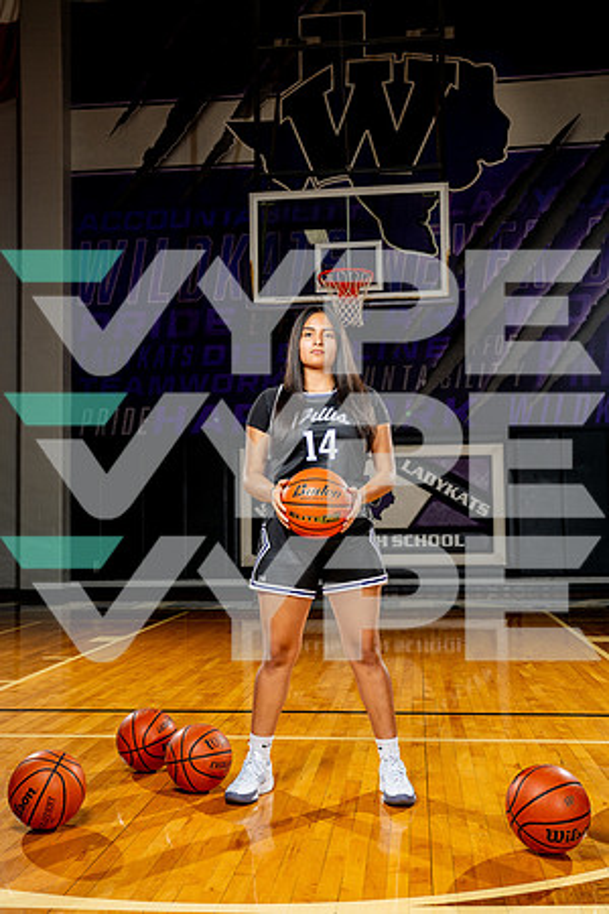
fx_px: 964
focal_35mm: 38
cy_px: 457
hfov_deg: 35.1
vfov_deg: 50.7
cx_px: 304
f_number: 5.6
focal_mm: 38
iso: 320
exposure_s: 1/250
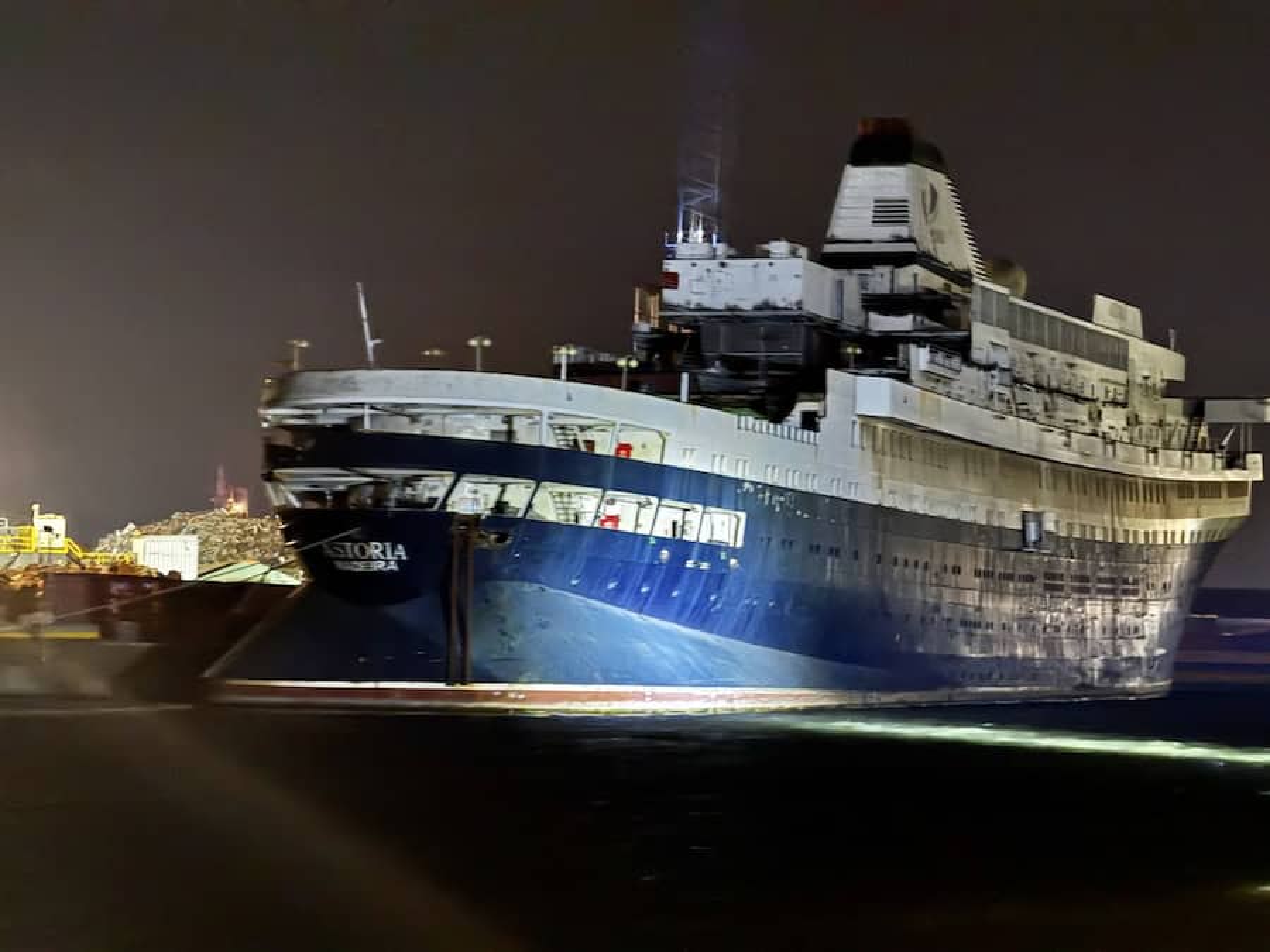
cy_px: 476
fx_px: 4403
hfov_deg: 16.4
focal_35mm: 120
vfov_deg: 12.3
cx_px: 635
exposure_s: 1/8
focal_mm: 15.7
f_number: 2.8
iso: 2000
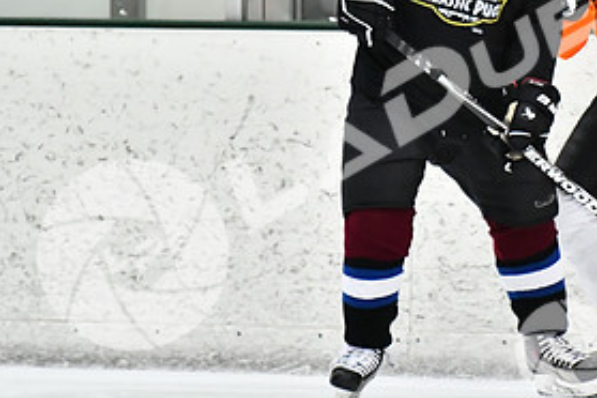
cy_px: 35
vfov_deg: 2.3
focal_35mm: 593
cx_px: 511
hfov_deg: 3.5
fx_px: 9833
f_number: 2.8
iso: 5000
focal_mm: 190
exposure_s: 1/1250
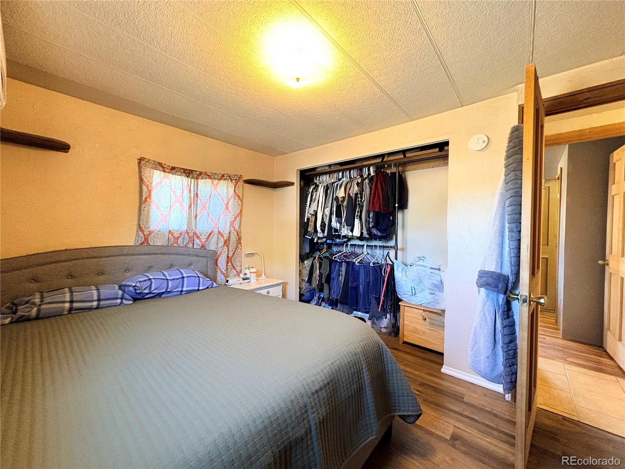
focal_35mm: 14
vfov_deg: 85.7
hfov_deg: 102.1
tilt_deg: -0.7
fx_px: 253
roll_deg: -0.9
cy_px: 234
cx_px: 312
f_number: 2.2
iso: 640
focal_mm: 2.22
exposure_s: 1/60
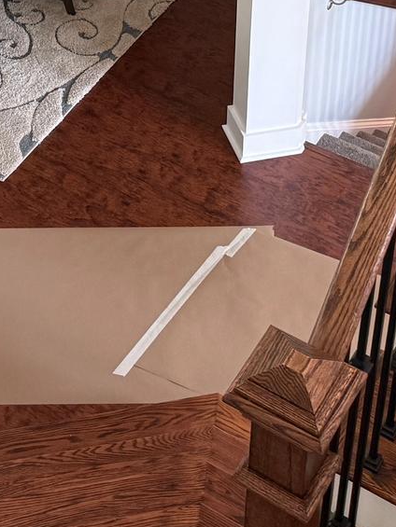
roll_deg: +4.8
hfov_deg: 16.4
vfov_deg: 20.5
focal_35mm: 87
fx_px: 1327
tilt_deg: -30.6
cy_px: -168
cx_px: -50
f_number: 1.78
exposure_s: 1/75
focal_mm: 6.76
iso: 200
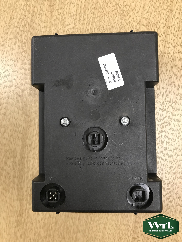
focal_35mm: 28
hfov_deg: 49.7
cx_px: 91
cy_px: 121
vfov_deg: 63.4
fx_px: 196
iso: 40
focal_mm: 3.99
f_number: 1.8
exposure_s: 1/27
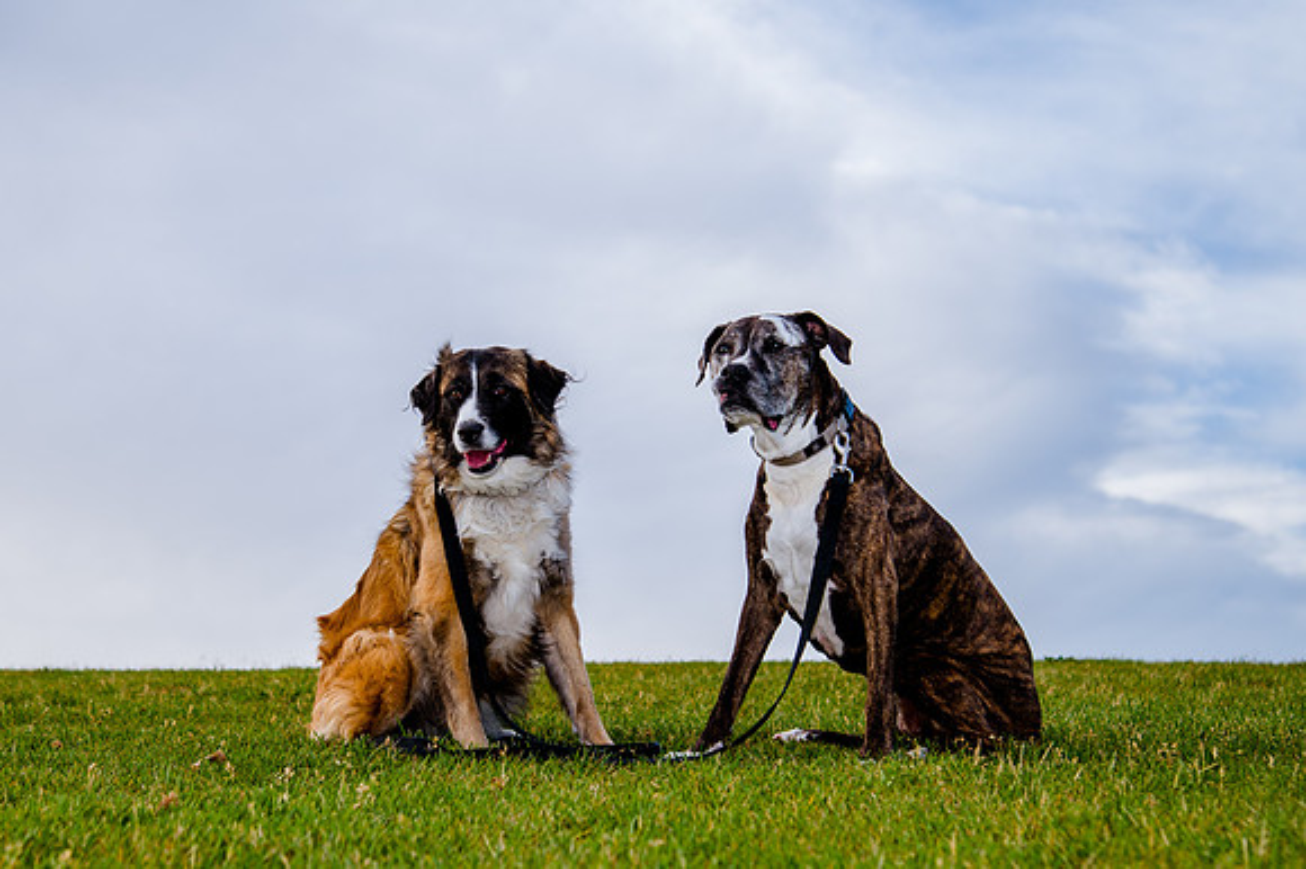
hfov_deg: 28.5
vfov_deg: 19.3
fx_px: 2562
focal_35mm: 71
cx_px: 537
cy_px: 449
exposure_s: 1/500
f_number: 5
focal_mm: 55
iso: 200
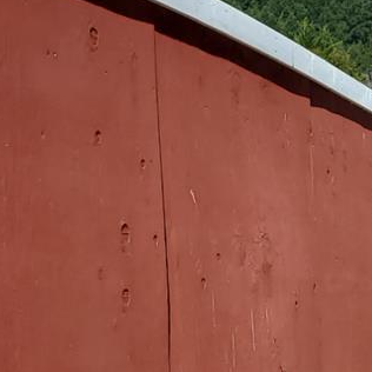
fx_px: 1325
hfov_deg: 14.5
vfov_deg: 15.4
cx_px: 619
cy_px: 438
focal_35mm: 109
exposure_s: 1/1799
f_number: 2.4
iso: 50
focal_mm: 4.3
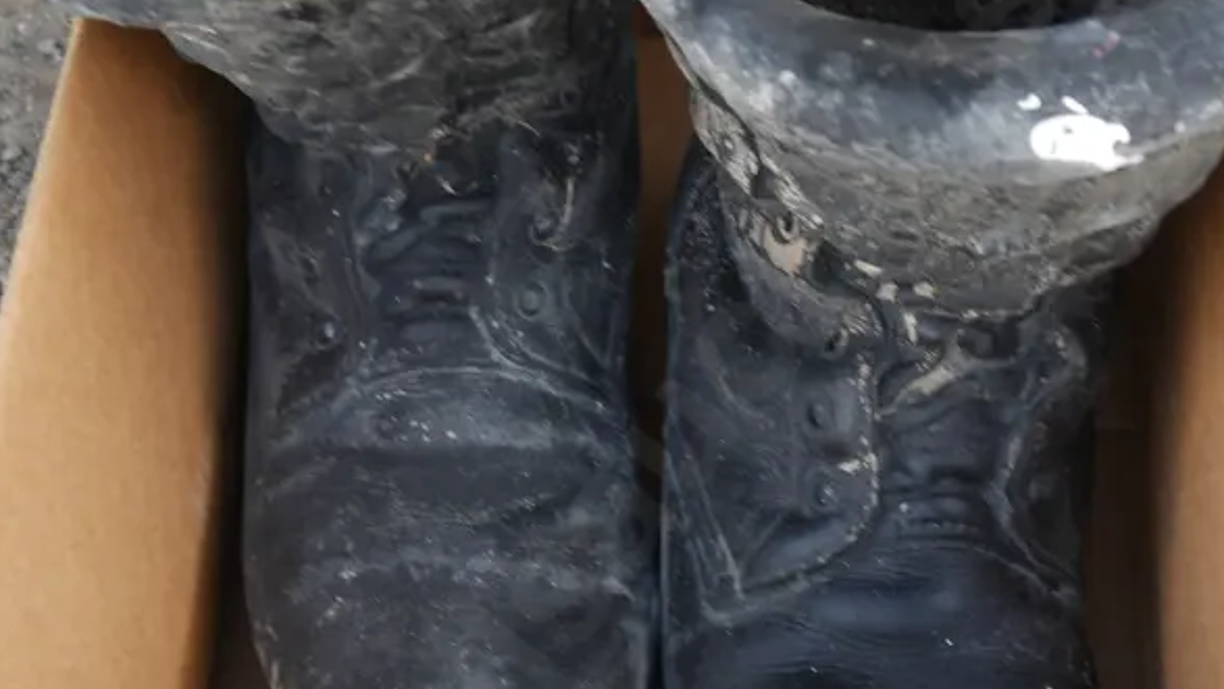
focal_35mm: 91
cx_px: 691
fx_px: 2954
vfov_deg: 13.3
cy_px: 420
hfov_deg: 23.4
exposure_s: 1/60
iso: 320
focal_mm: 24
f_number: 5.2
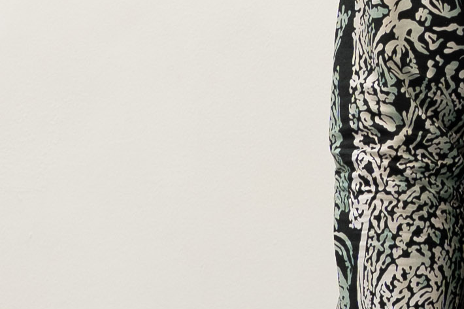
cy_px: 197
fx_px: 3639
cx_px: 659
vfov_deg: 4.9
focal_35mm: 282
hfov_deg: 7.2
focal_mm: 33.4
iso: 160
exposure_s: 1/160
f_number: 5
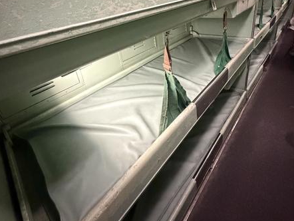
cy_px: 62
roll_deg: +8.9
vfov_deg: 65.5
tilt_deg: -21.8
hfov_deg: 84.6
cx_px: 146
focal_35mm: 19
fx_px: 161
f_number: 2.2
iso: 1250
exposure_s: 1/60
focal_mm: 2.22
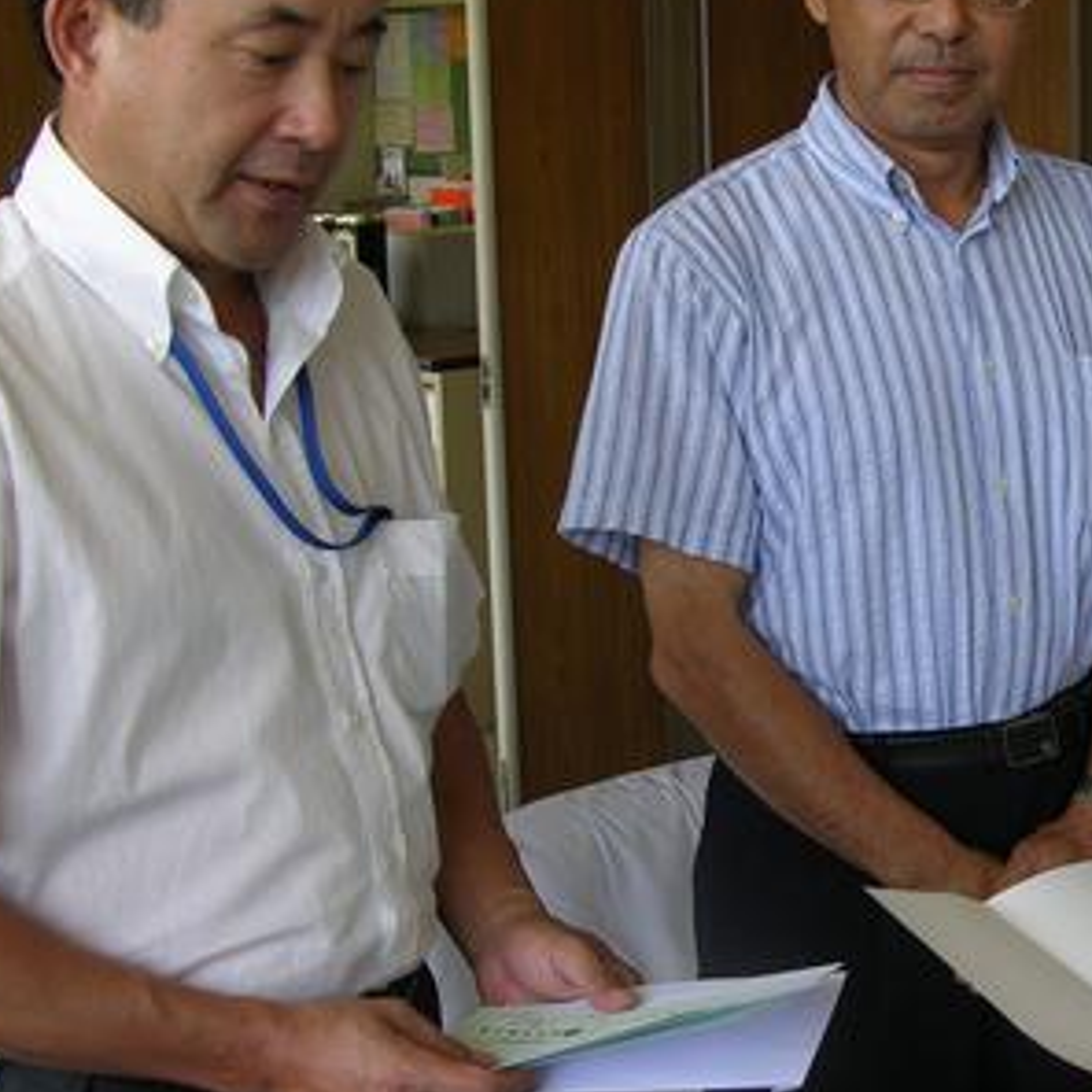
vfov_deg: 25.7
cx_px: 830
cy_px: 598
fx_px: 2391
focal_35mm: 67
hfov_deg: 25.4
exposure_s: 1/51.3
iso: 50
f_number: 3.2
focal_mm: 8.9
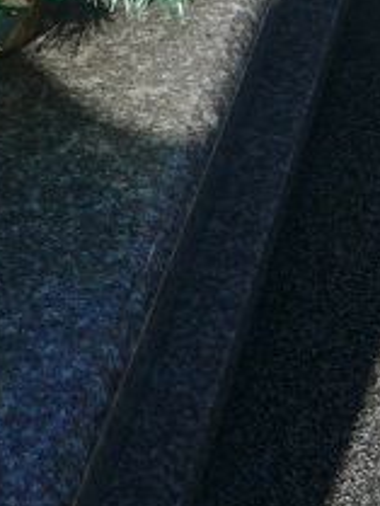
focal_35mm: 107
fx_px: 1565
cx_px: -114
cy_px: -97
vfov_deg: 17.5
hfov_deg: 13.4
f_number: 5
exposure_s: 1/500
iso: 80
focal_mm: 5.2
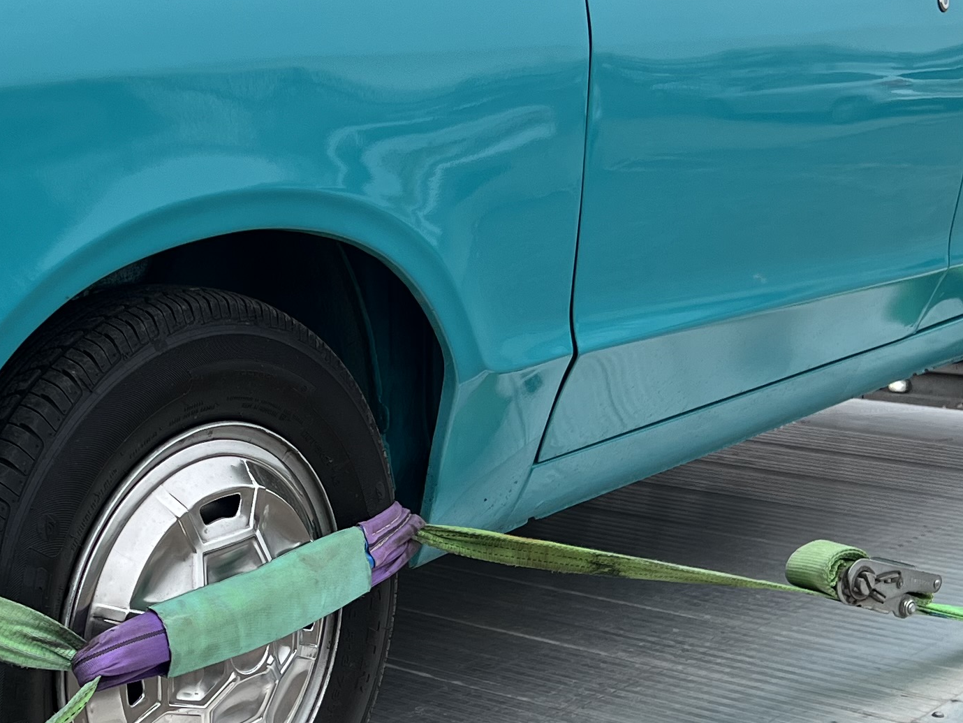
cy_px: 420
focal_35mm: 76
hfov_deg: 25.3
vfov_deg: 19.4
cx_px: 209
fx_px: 2115
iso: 50
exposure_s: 1/924
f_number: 1.5
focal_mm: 5.7
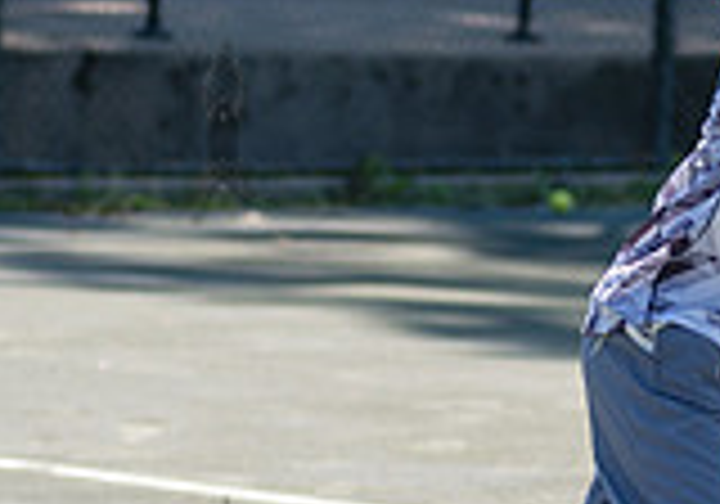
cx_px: 618
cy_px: 322
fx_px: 8043
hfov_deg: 5.1
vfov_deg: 3.6
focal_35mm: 396
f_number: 4.5
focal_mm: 92
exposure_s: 1/800
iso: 125
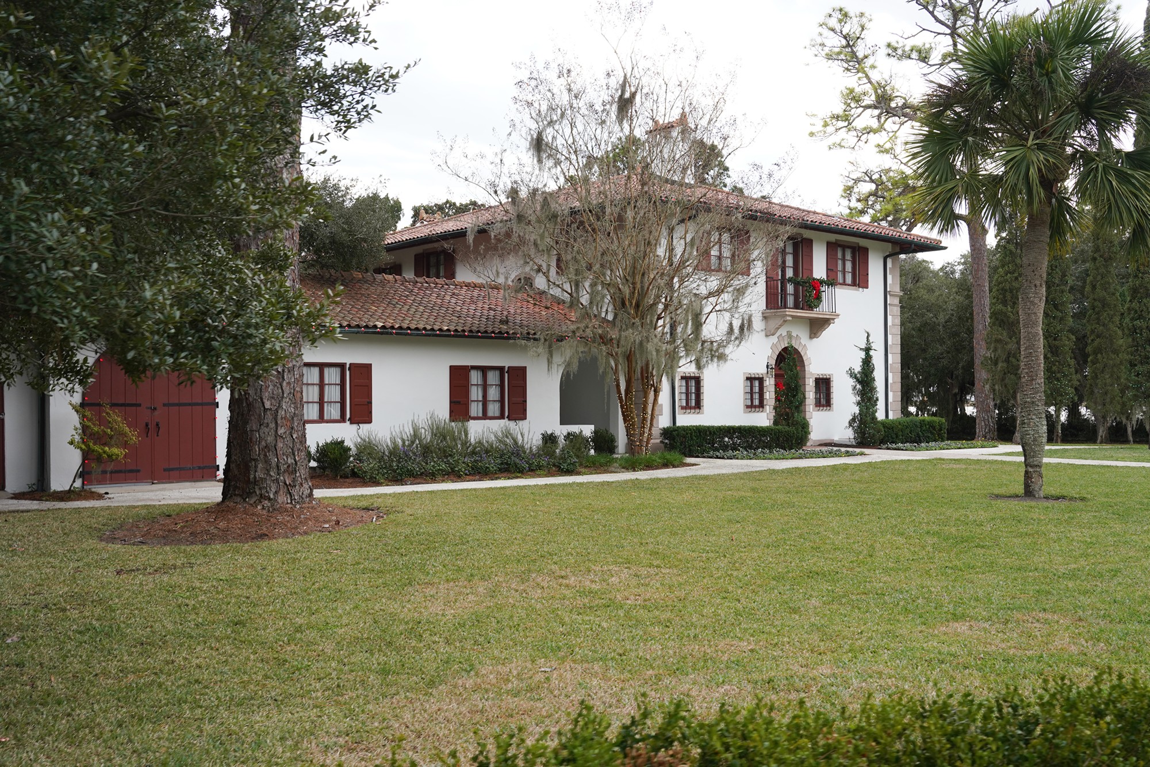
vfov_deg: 37.9
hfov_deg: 54.4
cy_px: 384
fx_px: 1118
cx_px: 575
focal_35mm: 35
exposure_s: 1/200
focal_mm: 35
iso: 400
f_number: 9
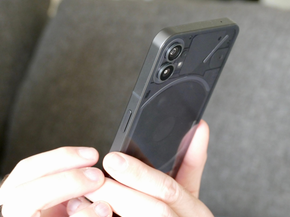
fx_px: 905
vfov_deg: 13.7
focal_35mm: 108
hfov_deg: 18.2
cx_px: 163
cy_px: 109
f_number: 4
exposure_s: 1/100
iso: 1600
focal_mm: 35.95
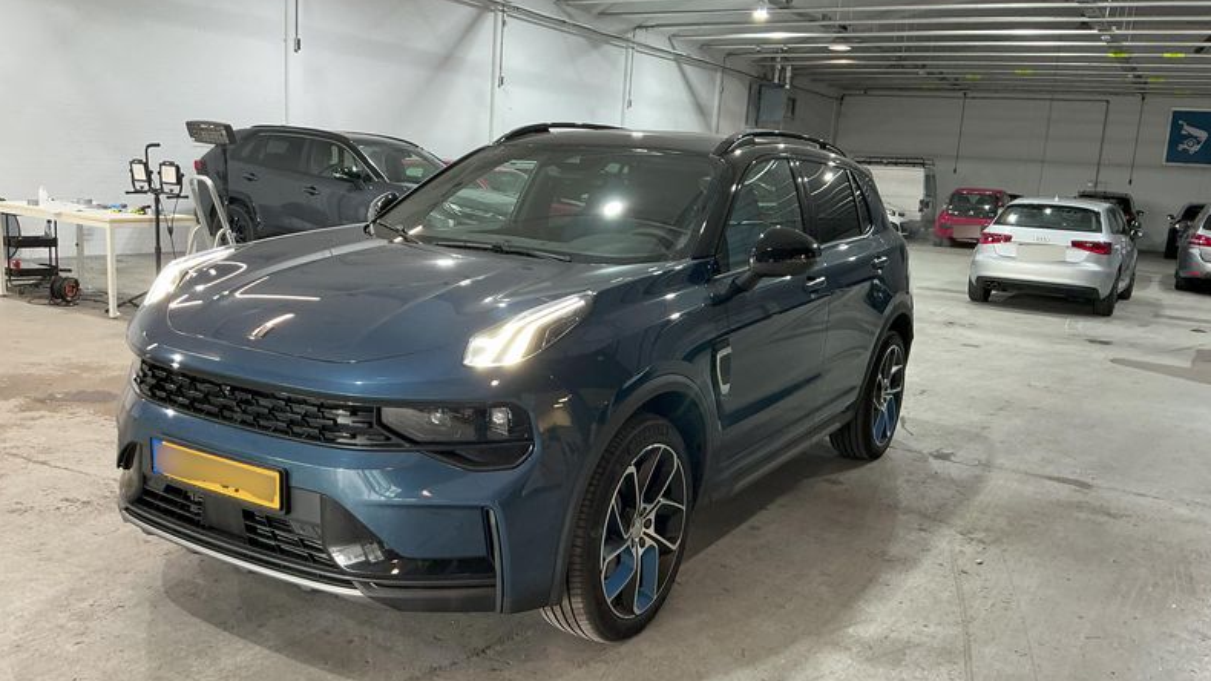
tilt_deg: -10.8
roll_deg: -3.5
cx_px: 610
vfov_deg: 36.6
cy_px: 370
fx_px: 1027
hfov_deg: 61.0
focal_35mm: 32
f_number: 1.8
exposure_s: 1/50
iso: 80
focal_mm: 3
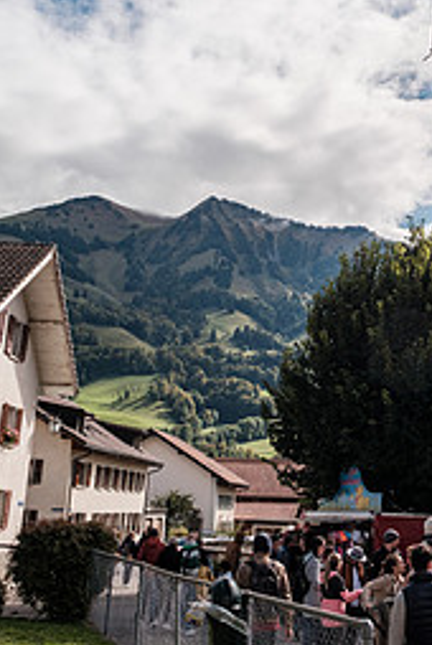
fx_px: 826
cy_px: 223
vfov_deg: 42.2
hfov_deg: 28.6
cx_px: 353
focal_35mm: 46
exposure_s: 1/1800
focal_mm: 17.6
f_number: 5.6
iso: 320
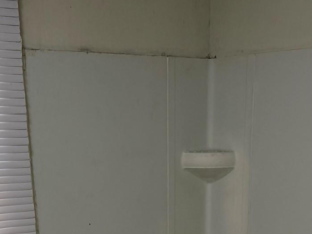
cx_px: 143
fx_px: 631
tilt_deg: -15.6
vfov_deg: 19.5
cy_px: 300
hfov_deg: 27.8
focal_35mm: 70
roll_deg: +0.6
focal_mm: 6.76
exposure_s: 1/60
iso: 200
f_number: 1.78
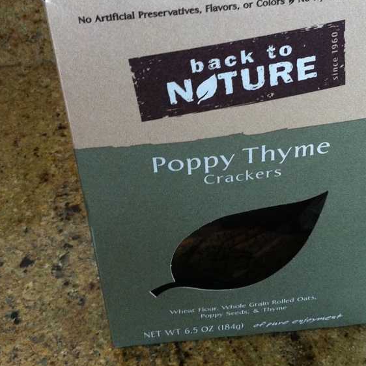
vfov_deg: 29.9
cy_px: 136
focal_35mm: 57
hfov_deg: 29.9
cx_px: 226
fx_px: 682
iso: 200
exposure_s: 1/15
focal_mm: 3.85
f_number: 2.8
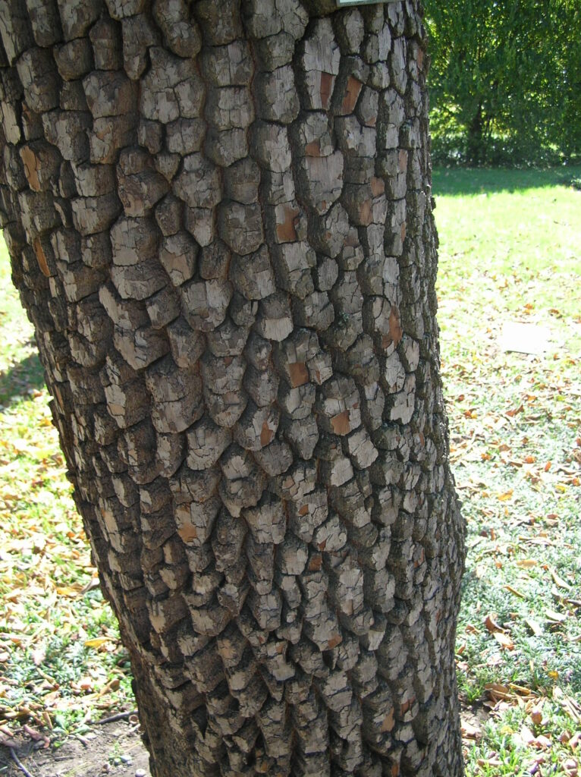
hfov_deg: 39.6
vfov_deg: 51.4
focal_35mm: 36
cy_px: 388
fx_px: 807
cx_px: 290
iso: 50
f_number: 2.7
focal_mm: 6
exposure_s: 1/126
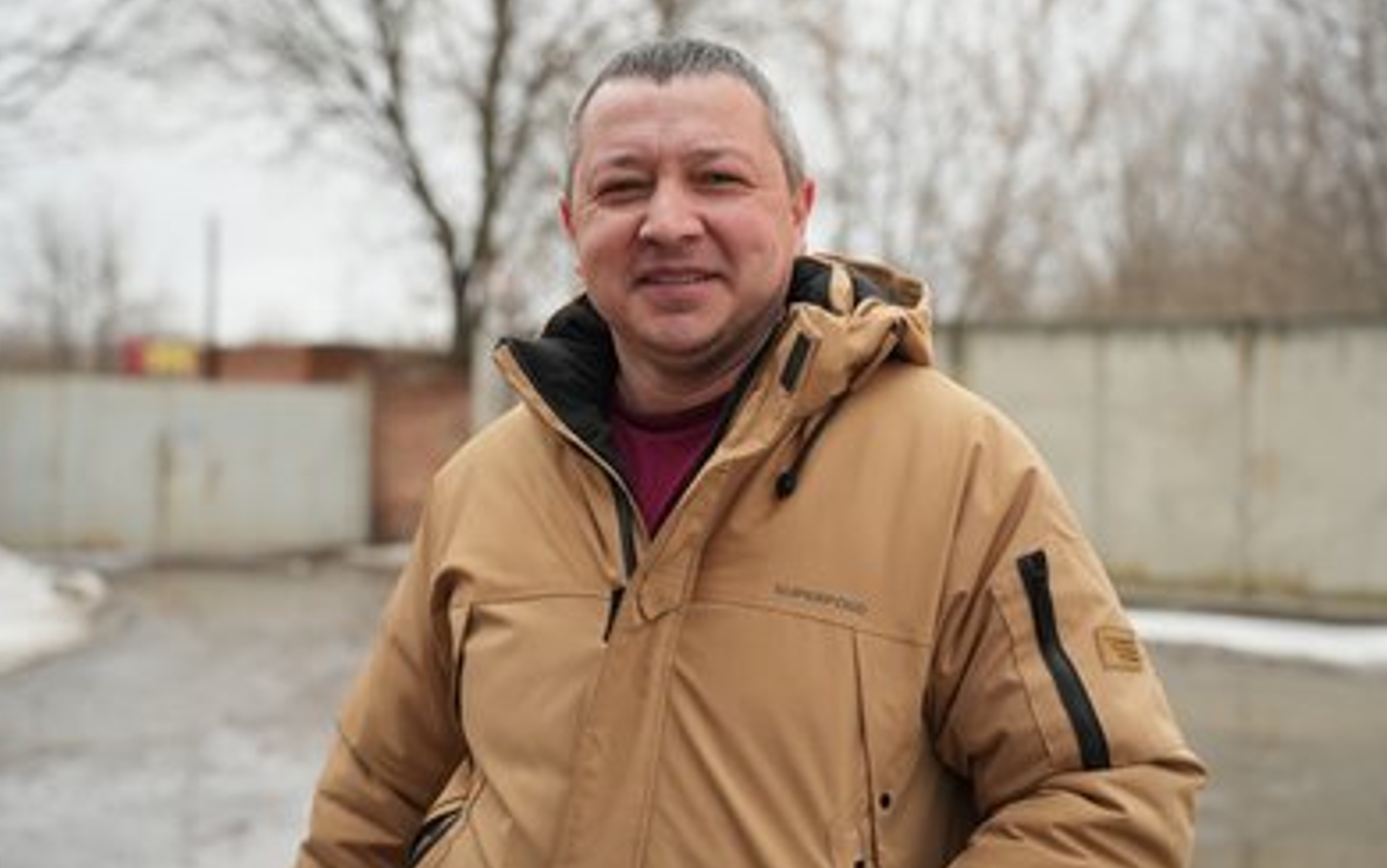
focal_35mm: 46
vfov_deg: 28.0
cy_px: 411
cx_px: 683
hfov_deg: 43.5
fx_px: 1739
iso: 400
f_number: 2.8
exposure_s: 1/200
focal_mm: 44
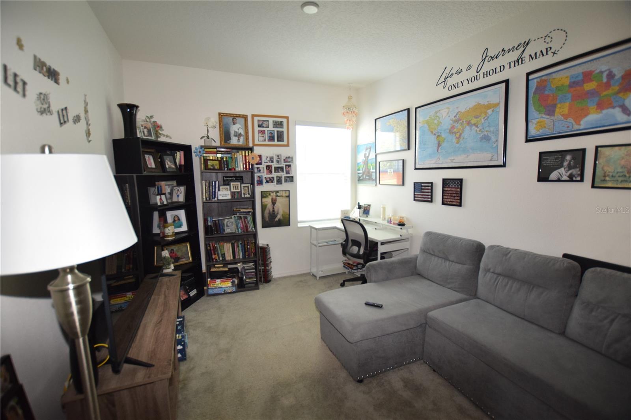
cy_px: 210
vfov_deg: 77.3
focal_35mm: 15
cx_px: 316
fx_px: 263
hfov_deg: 100.4
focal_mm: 10
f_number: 3.5
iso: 1000
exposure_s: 1/60
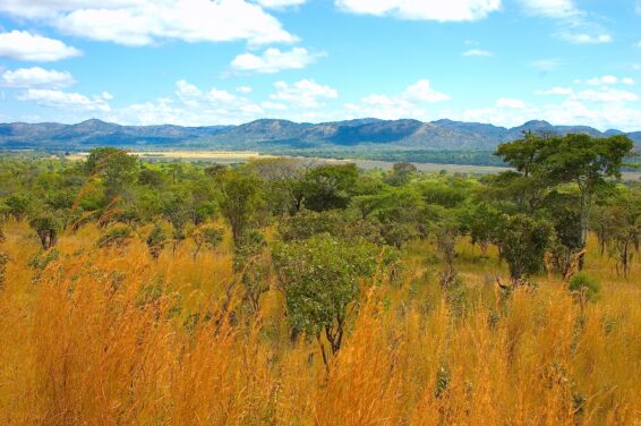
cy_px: 213
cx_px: 320
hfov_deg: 46.4
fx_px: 747
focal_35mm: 42
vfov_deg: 31.8
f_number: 10
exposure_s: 1/250
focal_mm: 28
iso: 360
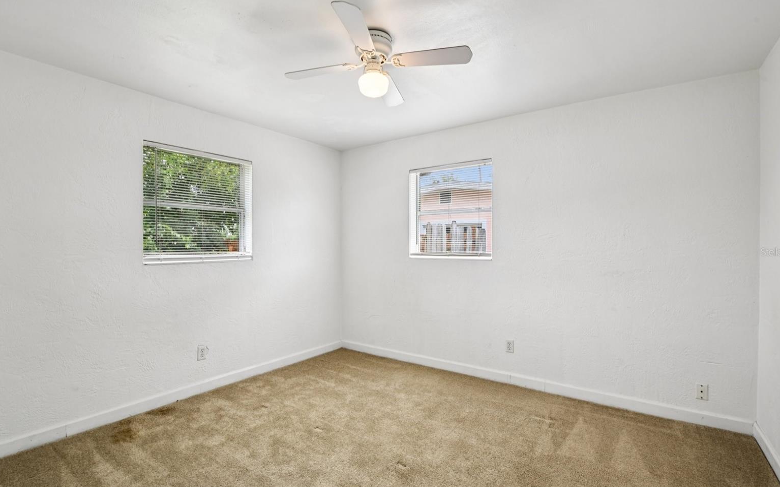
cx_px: 399
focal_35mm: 17
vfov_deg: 68.0
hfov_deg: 94.3
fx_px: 361
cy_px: 252
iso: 400
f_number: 8
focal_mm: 16
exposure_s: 1/60
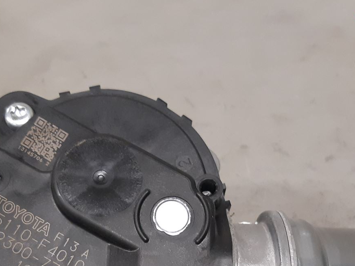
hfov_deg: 31.7
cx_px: 190
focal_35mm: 61
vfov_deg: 23.1
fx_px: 626
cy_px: 263
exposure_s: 1/50
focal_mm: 3.93
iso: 200
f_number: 1.7
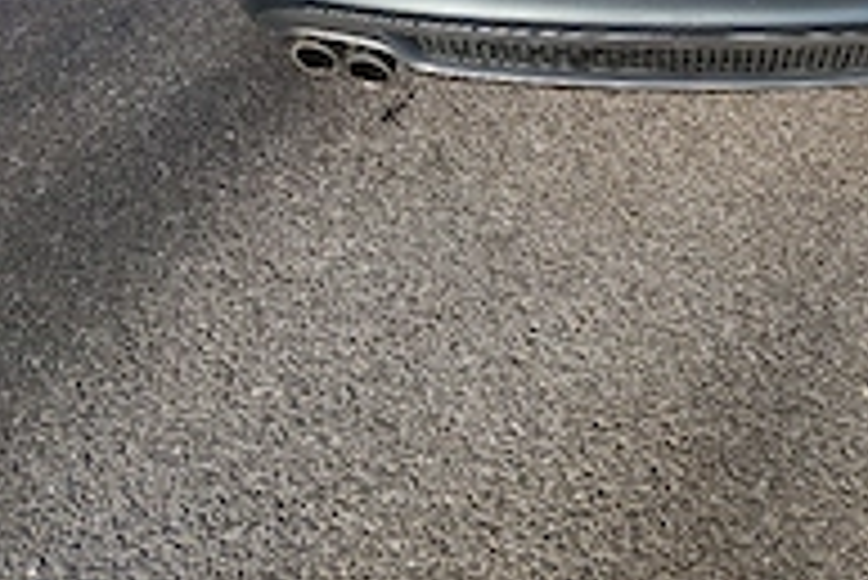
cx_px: 670
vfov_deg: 20.9
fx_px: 1351
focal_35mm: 56
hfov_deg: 34.7
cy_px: -265
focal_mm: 4.75
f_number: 1.8
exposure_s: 1/500
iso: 100
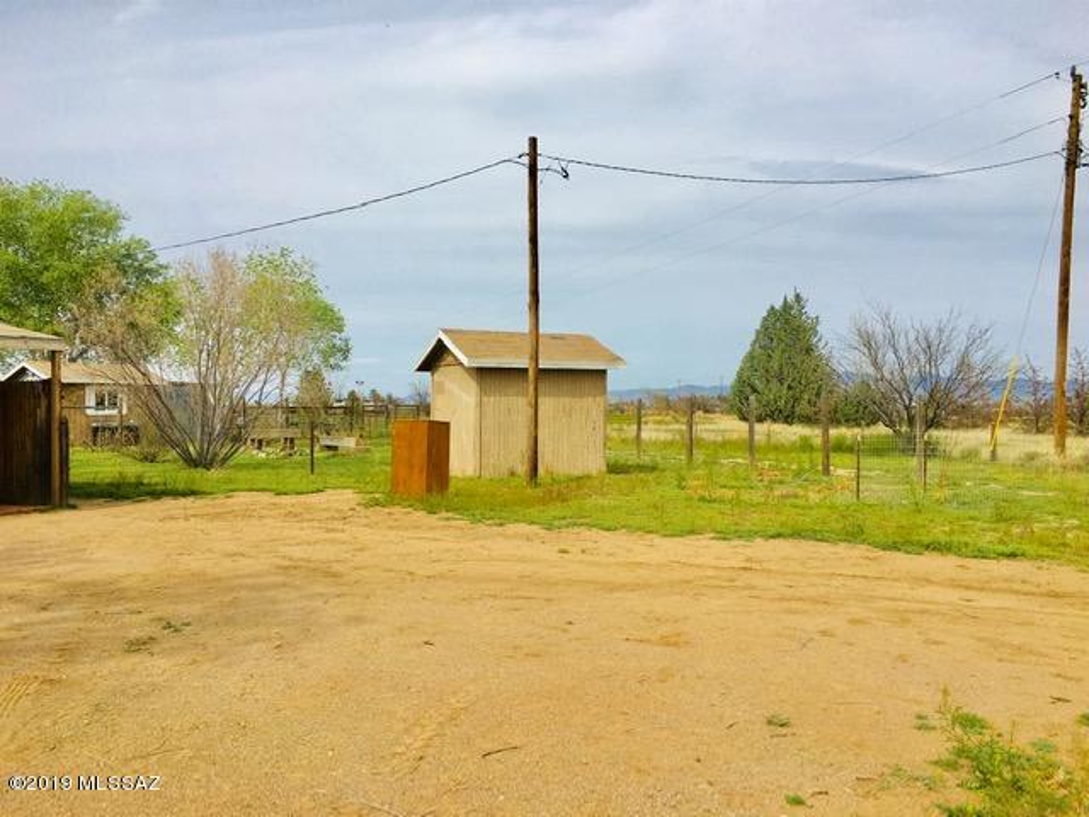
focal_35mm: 29
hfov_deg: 61.7
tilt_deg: +1.2
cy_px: 408
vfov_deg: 48.2
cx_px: 544
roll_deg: -0.1
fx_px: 912
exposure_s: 1/2404
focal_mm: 4.15
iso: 25
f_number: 2.2
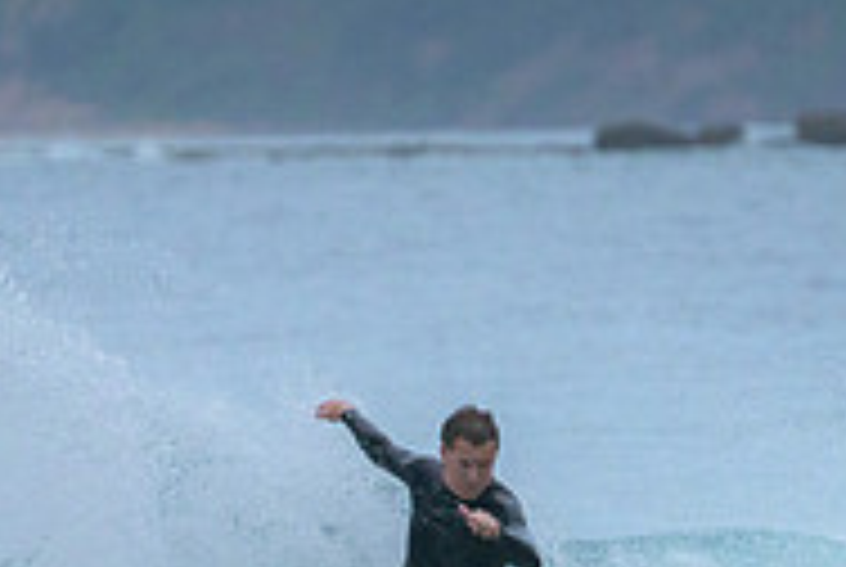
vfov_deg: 0.8
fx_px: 39871
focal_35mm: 1694
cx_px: 292
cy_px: 686
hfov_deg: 1.2
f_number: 11
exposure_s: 1/1250
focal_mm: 550
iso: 3600
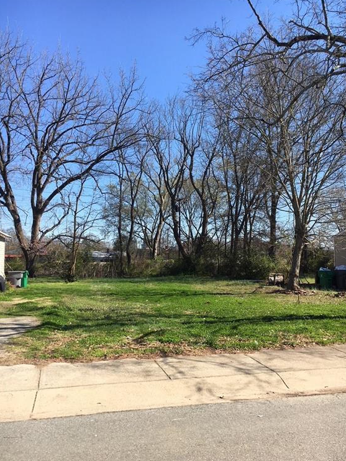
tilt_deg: +4.9
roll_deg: +0.8
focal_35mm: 30
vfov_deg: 59.9
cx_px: 176
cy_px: 235
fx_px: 400
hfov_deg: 46.8
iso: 25
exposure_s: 1/962
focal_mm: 4.15
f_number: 2.2
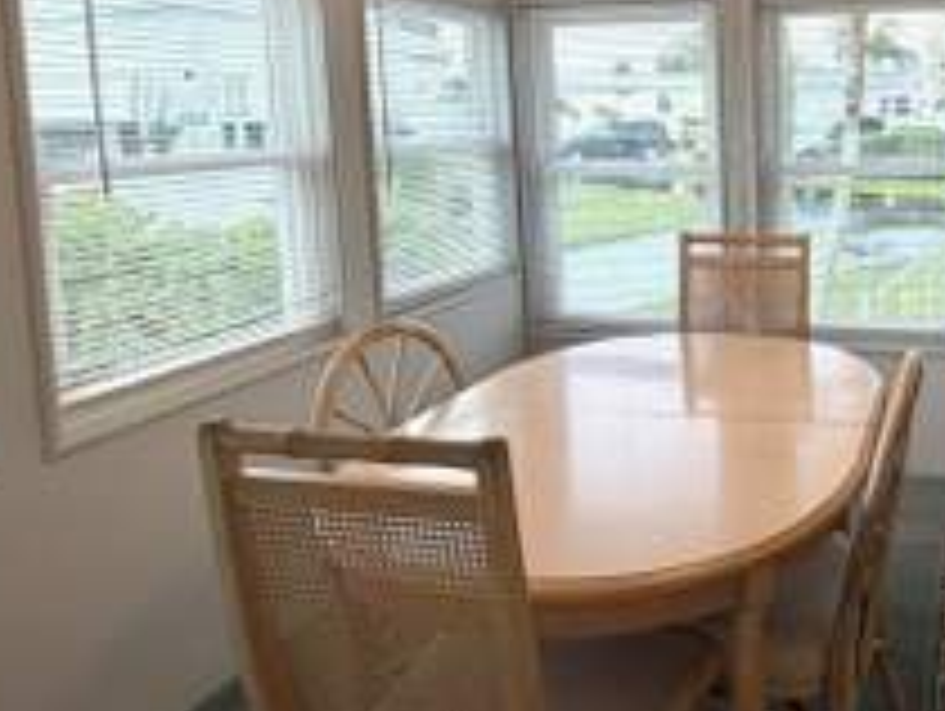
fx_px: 875
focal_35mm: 32
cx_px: 796
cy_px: 189
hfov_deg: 52.0
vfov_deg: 43.0
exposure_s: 1/120
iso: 125
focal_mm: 2.22
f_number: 2.2
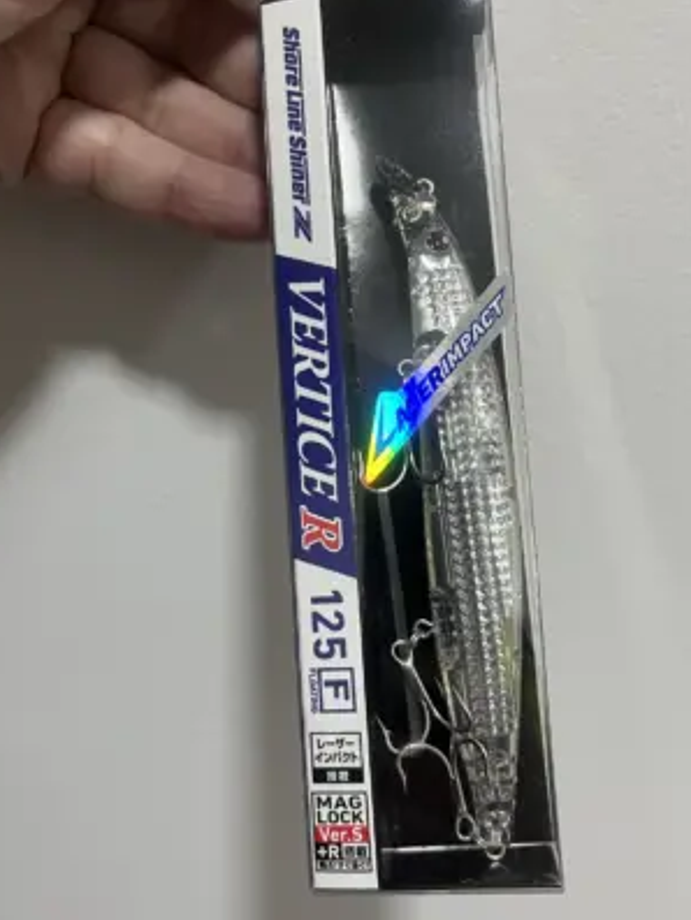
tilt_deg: -27.0
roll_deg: -2.4
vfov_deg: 55.3
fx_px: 878
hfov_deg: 43.0
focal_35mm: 33
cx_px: 332
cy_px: 443
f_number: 1.6
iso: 125
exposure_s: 1/50
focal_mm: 5.1
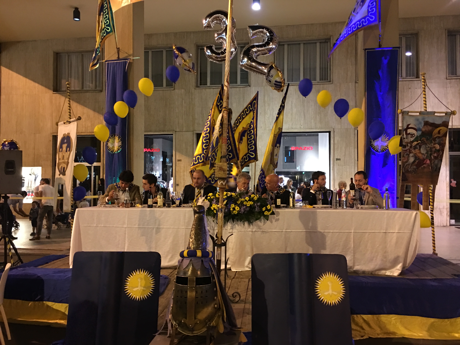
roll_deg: -0.7
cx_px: 230
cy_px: 172
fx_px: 385
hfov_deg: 61.7
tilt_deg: +1.4
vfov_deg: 48.2
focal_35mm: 29
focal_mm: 4.15
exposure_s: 1/4
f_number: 2.2
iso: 100
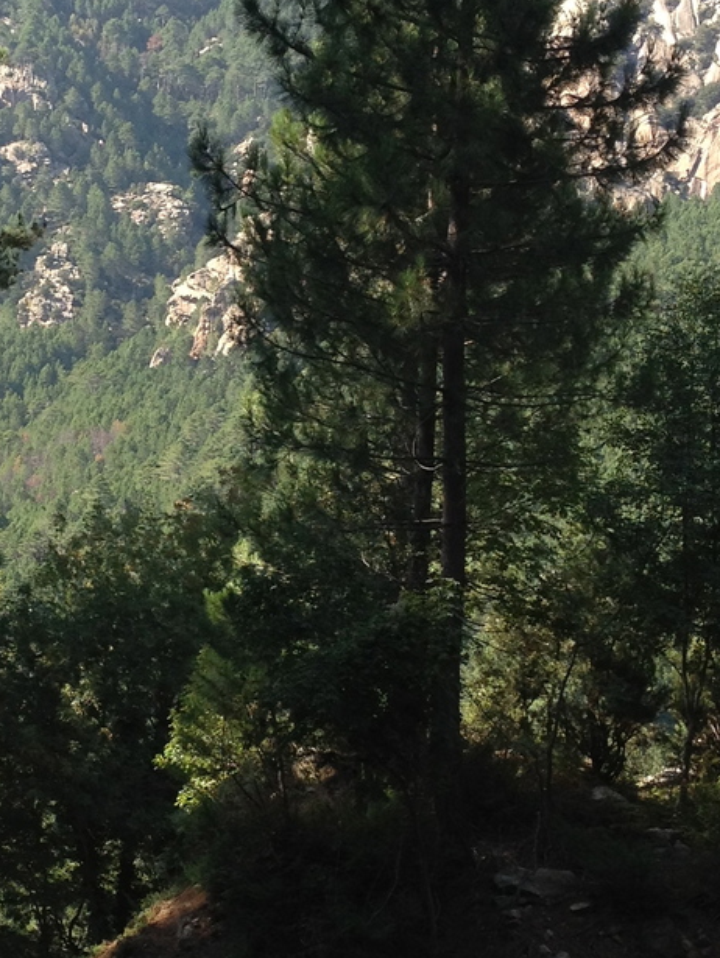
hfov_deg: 16.1
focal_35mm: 91
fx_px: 2521
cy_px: 466
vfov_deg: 21.5
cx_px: 109
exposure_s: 1/442
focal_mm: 4.28
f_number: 2.4
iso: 64
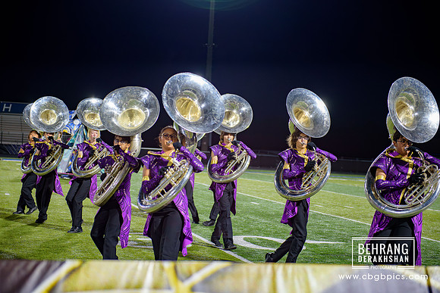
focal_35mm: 70
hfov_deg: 28.8
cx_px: 220
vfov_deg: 19.5
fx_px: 856
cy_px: 146
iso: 2200
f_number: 2.8
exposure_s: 1/400
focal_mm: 70
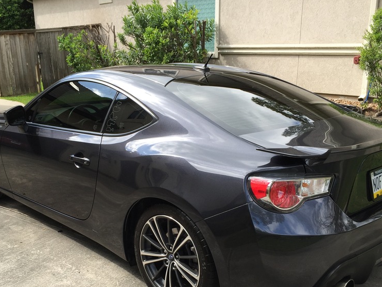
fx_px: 442
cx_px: 166
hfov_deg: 46.7
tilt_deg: -18.2
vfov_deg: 35.6
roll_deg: +0.4
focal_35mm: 40
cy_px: 194
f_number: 2.2
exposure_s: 1/520
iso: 32
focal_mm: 4.15
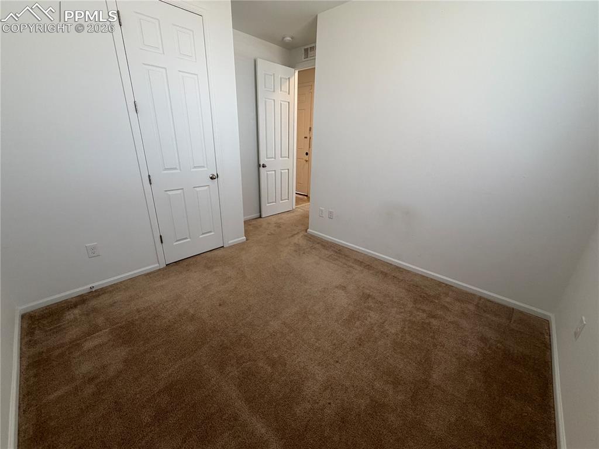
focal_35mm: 14
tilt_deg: -19.9
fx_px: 242
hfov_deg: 102.1
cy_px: 224
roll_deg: -0.6
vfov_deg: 85.6
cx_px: 300
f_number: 2.2
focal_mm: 2.22
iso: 250
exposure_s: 1/120
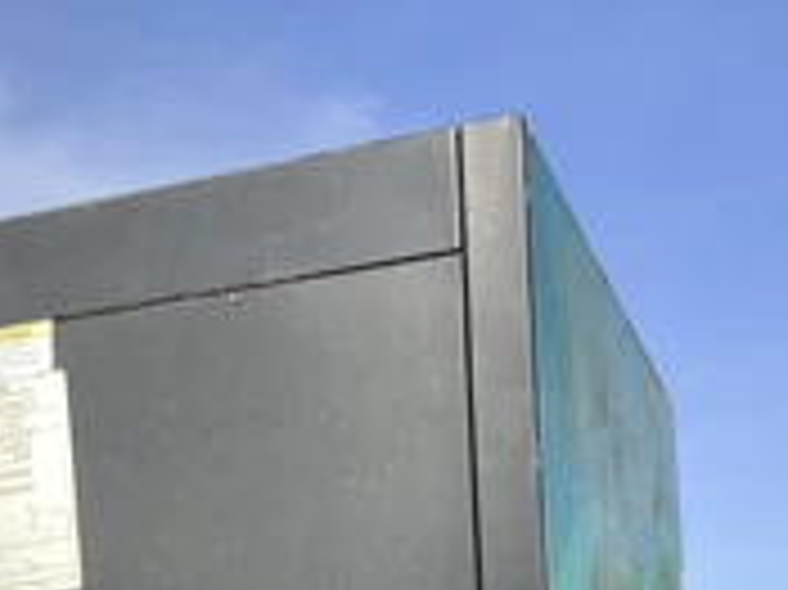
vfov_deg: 19.9
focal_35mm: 71
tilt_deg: +7.7
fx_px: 1615
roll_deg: +0.5
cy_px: 635
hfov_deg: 26.6
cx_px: 104
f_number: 2.4
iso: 25
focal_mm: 3.3
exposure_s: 1/1335
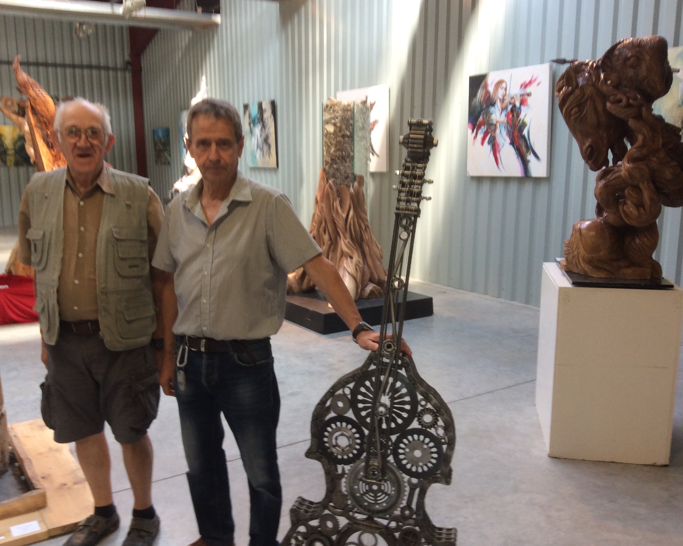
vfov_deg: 43.4
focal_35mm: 34
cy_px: 277
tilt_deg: -10.4
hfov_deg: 52.8
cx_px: 321
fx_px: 687
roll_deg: +0.6
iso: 50
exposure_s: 1/25
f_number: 2.4
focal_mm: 3.3
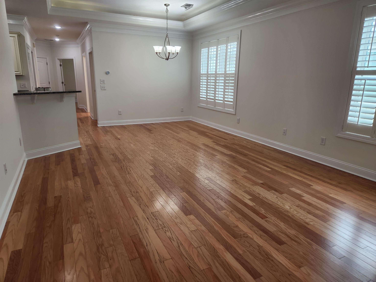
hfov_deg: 73.9
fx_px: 250
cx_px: 188
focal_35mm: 23
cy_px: 141
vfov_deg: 58.9
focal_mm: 5.4
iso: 125
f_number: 1.8
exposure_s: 1/120
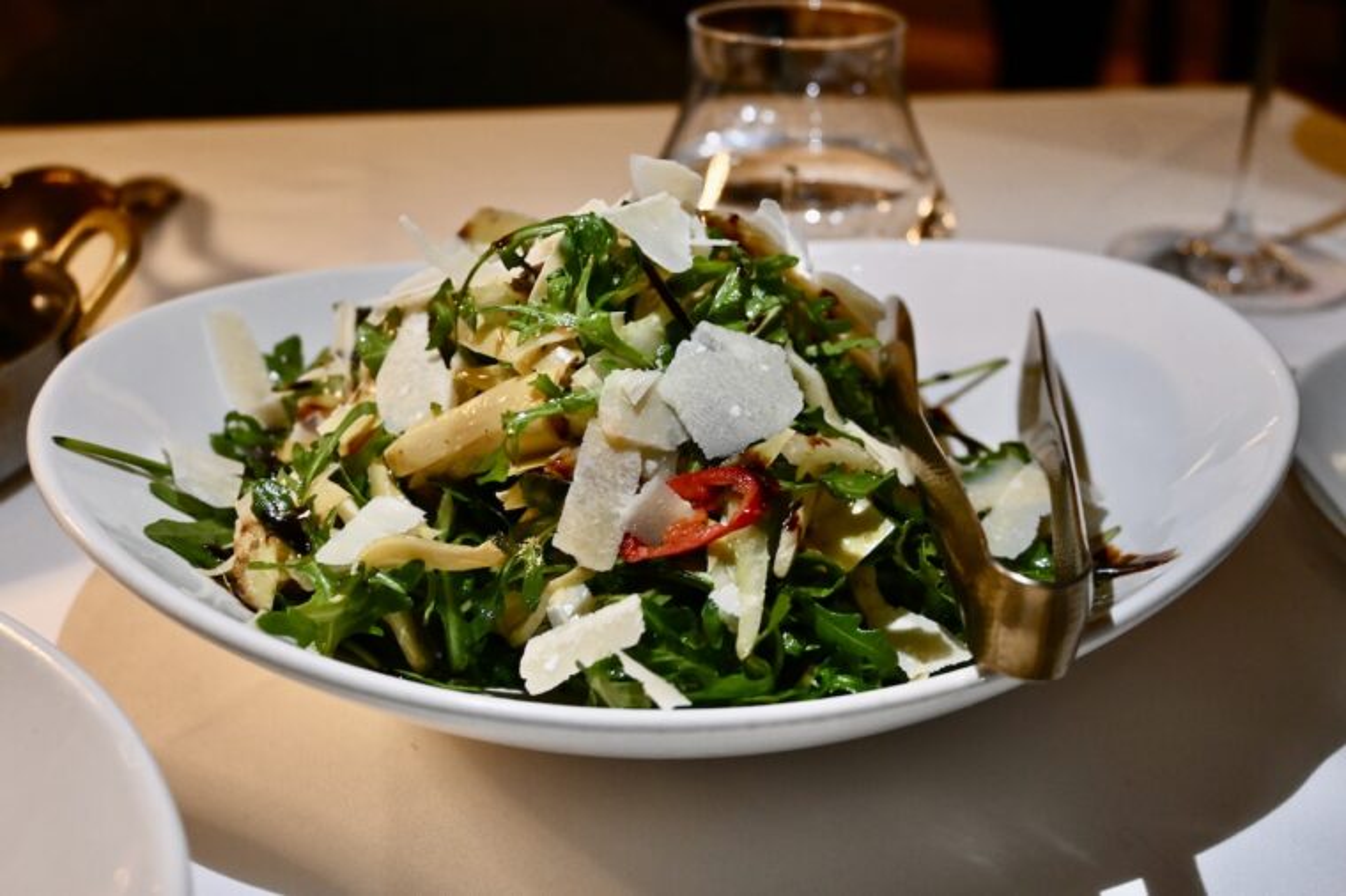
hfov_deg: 56.2
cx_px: 673
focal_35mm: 34
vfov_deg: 39.1
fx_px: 1261
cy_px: 448
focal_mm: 22.5
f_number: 4
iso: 1100
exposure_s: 1/40
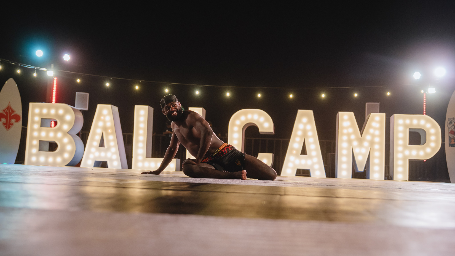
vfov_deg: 27.9
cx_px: 229
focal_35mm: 43
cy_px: 137
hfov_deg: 47.7
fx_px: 514
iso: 1000
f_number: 2.8
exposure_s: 1/160
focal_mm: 33
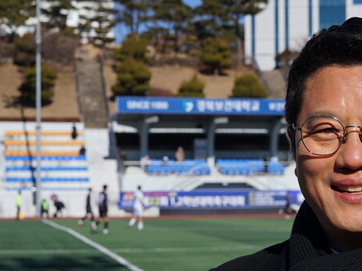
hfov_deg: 17.1
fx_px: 1192
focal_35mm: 114
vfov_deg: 13.0
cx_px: 290
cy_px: 168
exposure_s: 1/400
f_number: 9
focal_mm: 60
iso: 100
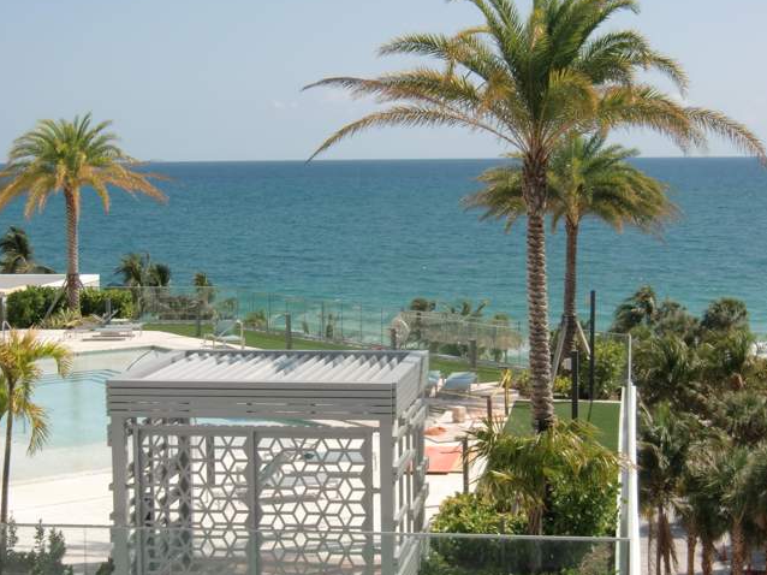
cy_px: 307
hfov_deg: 28.2
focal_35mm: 69
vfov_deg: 21.3
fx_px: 1528
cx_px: 420
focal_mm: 9.8
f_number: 4.2
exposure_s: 1/640
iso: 64
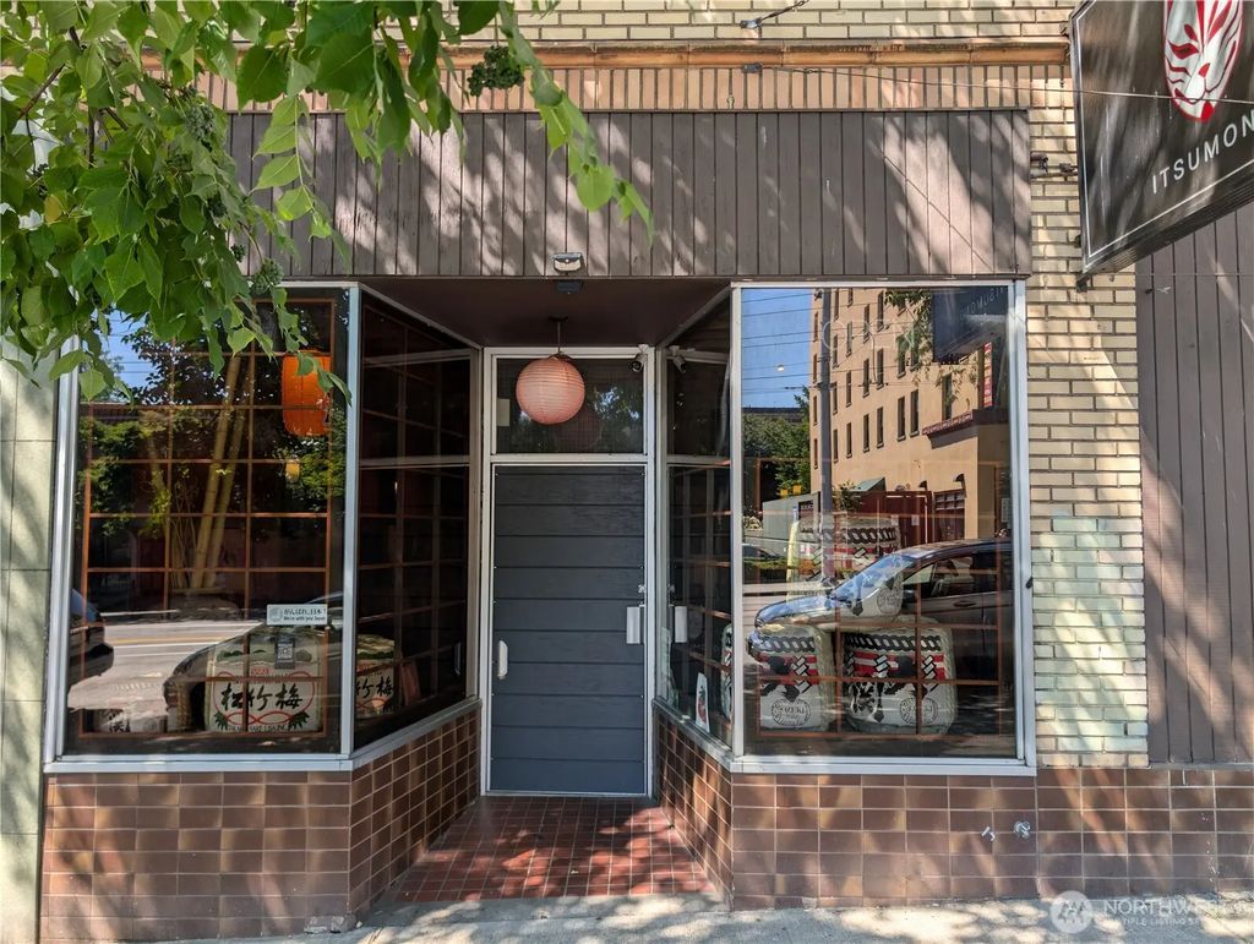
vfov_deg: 56.9
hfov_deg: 71.5
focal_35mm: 24
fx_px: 871
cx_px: 627
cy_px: 472
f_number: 1.68
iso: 21
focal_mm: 6.9
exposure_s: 1/202
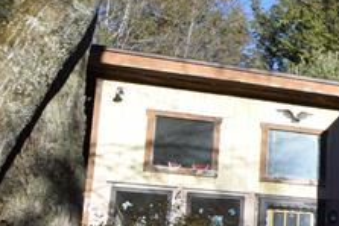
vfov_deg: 17.8
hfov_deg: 20.2
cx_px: 603
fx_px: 688
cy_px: 266
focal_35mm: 73
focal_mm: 10
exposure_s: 1/250
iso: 200
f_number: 8
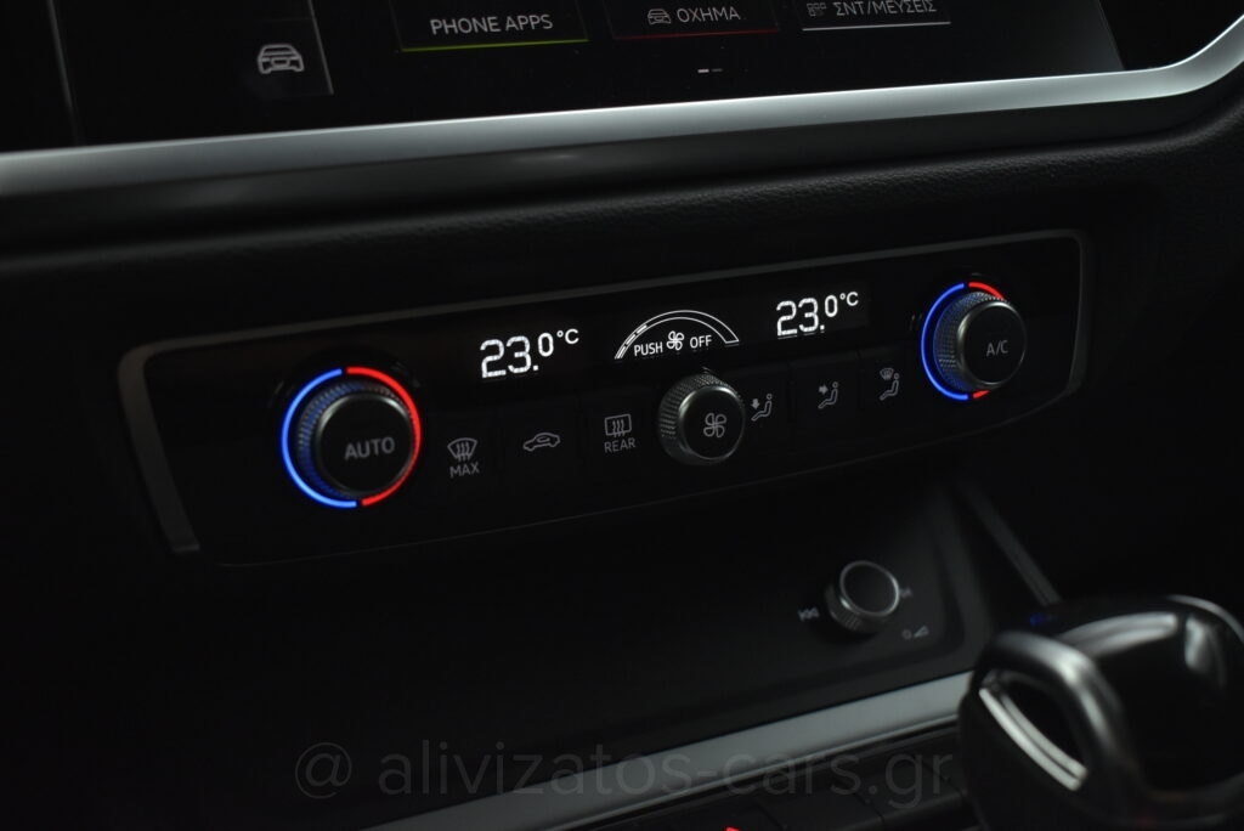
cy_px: 416
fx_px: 1556
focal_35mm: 45
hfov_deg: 43.6
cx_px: 622
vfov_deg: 29.9
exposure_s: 1/100
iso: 1600
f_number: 4.2
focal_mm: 30
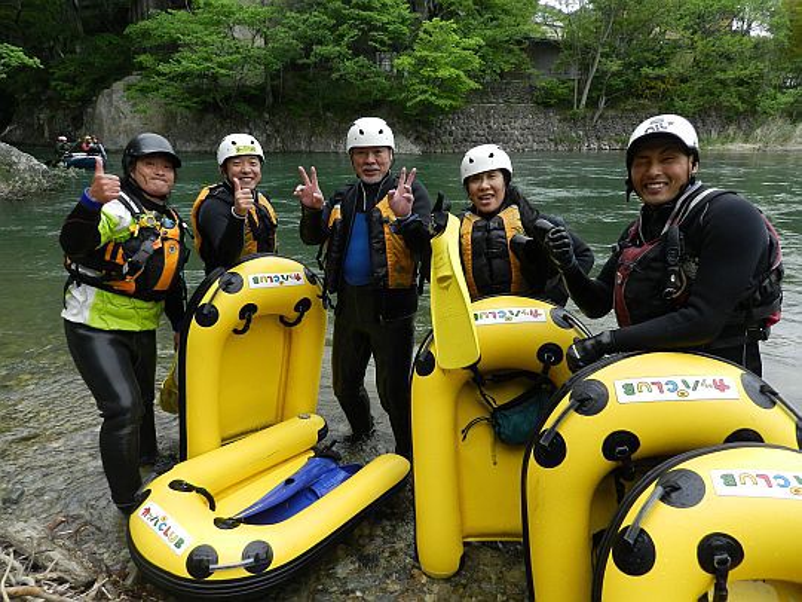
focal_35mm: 22
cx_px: 401
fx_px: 510
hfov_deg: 76.4
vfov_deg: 61.1
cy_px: 301
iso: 250
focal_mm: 4
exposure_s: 1/250
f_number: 3.4
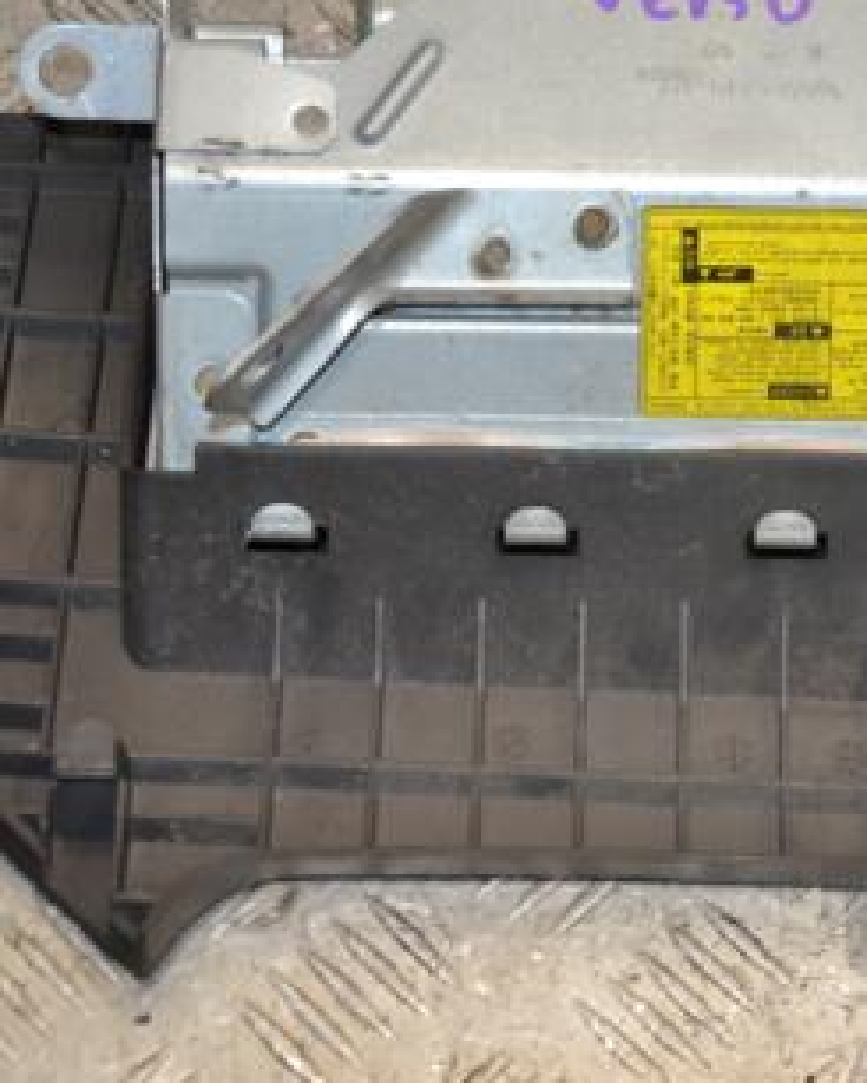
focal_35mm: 160
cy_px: 446
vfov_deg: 12.0
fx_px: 5129
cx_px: 779
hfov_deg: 9.6
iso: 800
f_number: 5.6
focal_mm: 58
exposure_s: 1/200
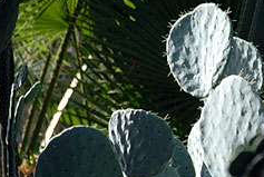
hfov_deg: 3.6
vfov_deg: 2.4
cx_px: 239
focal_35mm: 570
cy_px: 73
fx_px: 4188
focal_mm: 200
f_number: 5.6
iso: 100
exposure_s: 1/125
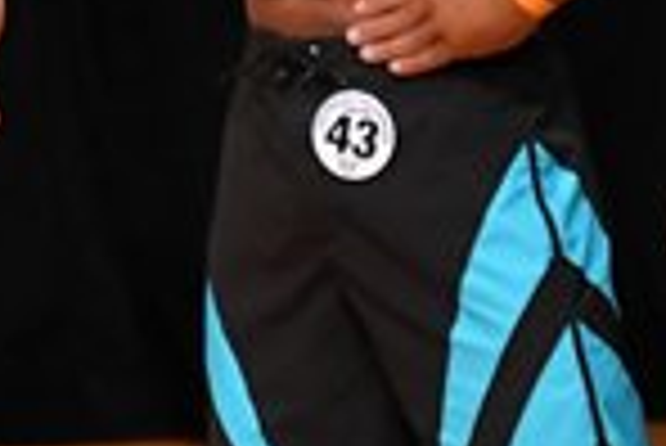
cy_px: 194
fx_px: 26184
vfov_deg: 1.0
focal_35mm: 1414
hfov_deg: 1.5
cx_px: 920
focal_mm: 180
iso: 4000
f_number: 5.6
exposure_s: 1/400
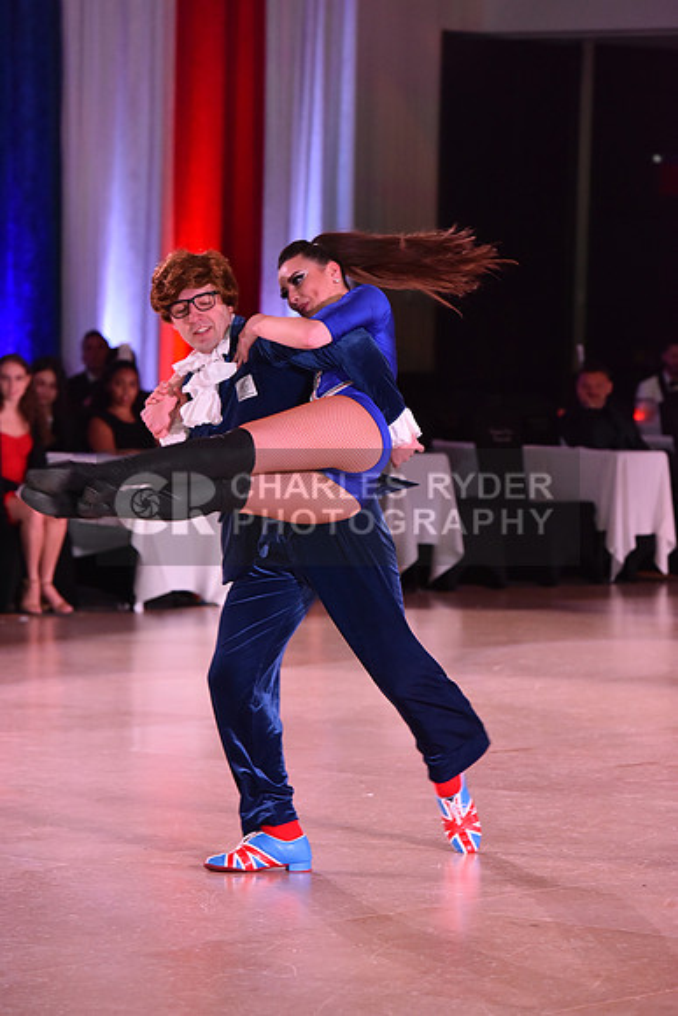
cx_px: 339
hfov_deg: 7.9
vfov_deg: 11.7
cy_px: 508
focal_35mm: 175
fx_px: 4940
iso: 2500
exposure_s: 1/320
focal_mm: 175
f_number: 5.6
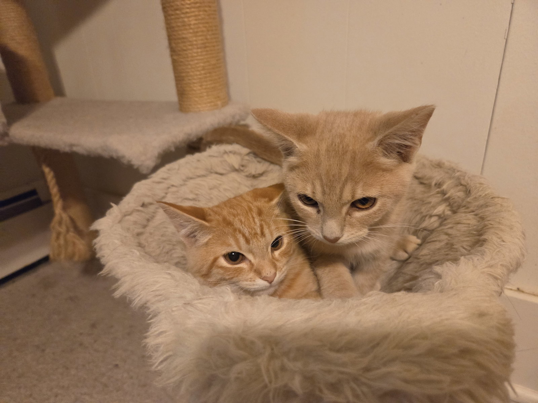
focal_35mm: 23
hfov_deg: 73.9
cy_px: 202
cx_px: 269
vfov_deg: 58.9
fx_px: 357
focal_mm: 5.4
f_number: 1.8
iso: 1000
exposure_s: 1/120
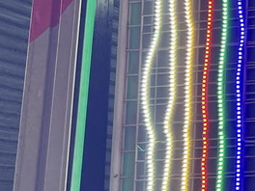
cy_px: 84
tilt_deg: +11.8
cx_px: 439
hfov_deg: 16.7
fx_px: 744
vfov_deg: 14.6
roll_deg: +0.3
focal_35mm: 101
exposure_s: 1/381
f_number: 1.5
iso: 50
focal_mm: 5.7
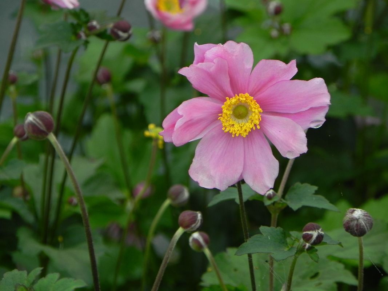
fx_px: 3777
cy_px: 146
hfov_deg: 5.9
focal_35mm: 337
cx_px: 194
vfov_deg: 4.4
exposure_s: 1/80
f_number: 5
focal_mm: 59.9
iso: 160
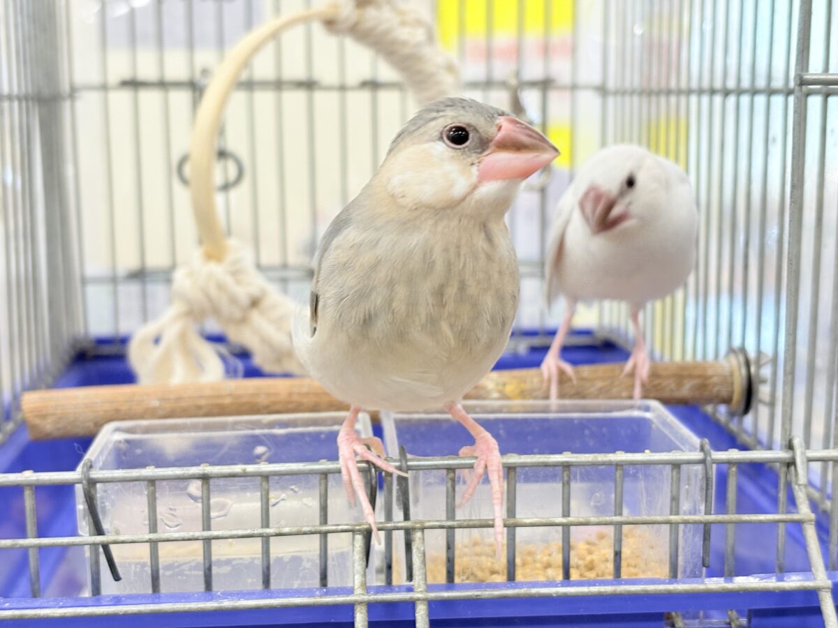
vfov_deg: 28.0
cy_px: 314
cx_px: 419
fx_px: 1259
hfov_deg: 36.8
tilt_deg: -8.1
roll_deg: +1.3
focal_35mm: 52
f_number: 1.6
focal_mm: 5.96
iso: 50
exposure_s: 1/50
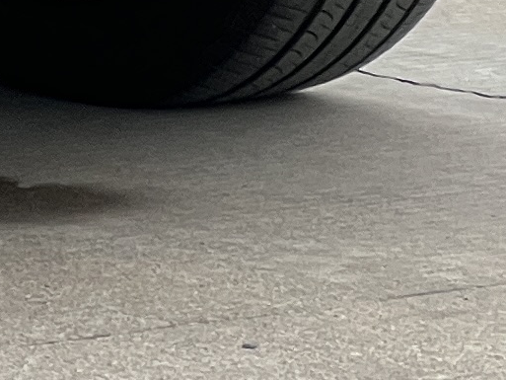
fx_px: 8846
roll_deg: +0.2
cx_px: -1159
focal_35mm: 605
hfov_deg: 3.2
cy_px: -890
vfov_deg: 2.4
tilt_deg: -2.3
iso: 80
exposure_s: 1/99
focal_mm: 9
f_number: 2.8
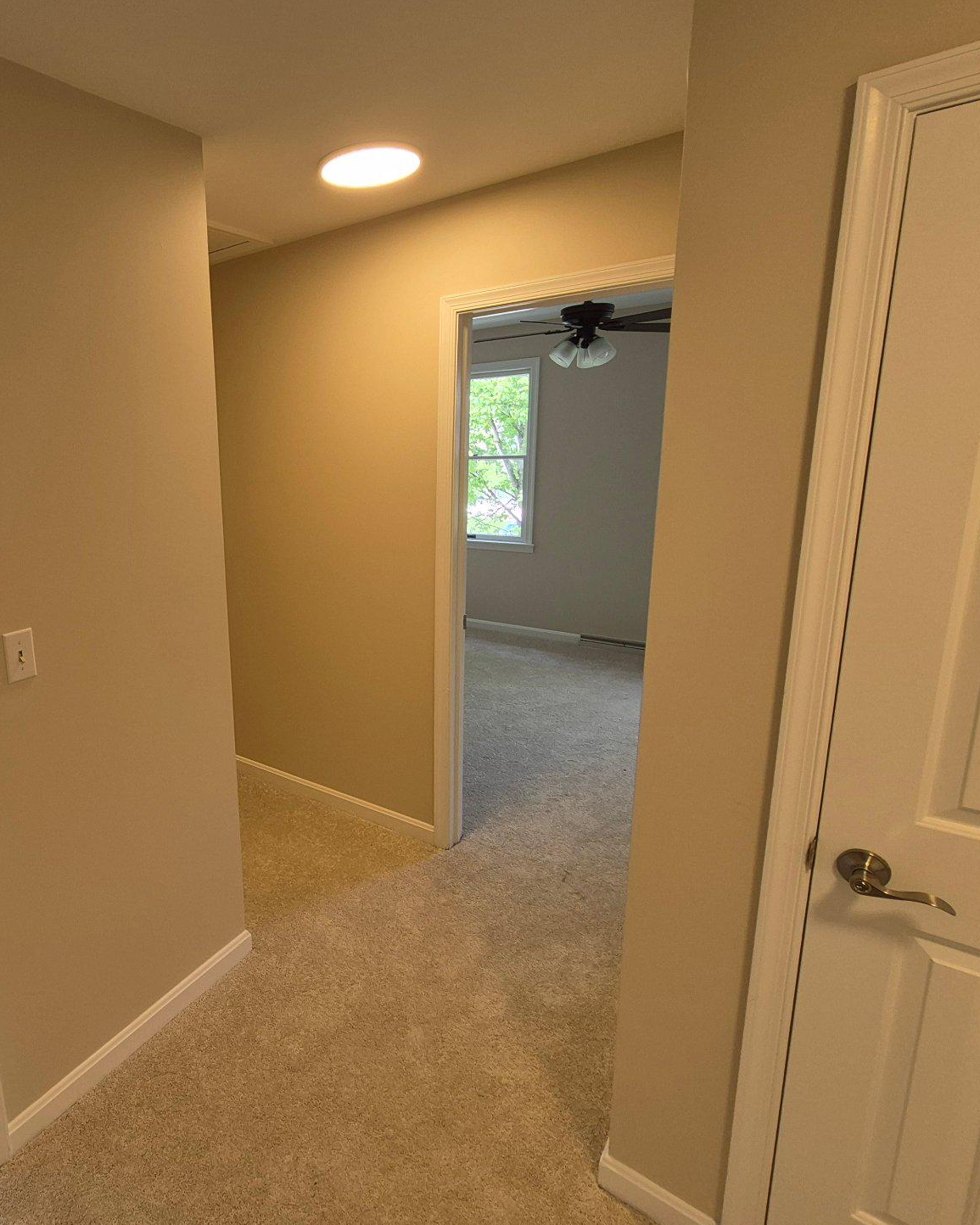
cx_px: 249
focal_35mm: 18
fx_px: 653
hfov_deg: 69.1
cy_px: 586
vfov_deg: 86.3
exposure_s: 1/60
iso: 50
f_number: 2.2
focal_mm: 1.74
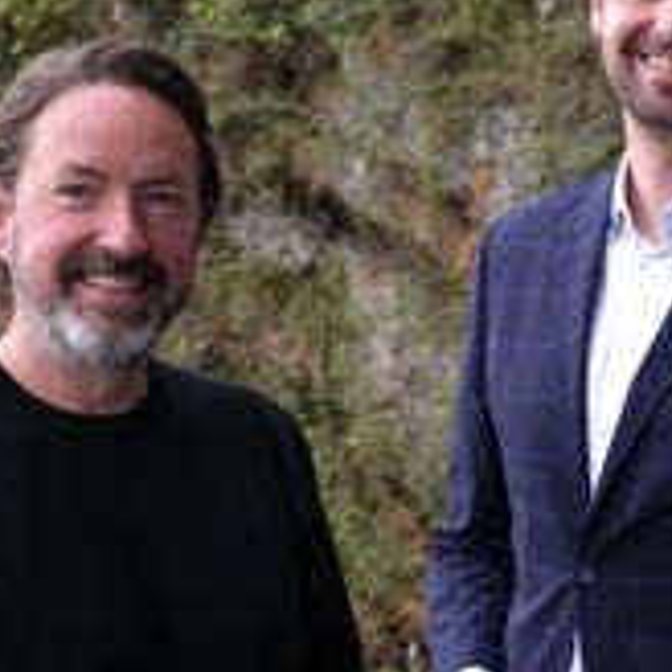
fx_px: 2614
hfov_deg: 14.4
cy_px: 359
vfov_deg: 14.7
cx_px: 672
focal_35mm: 119
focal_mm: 30.2
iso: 100
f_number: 3.6
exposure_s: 1/100
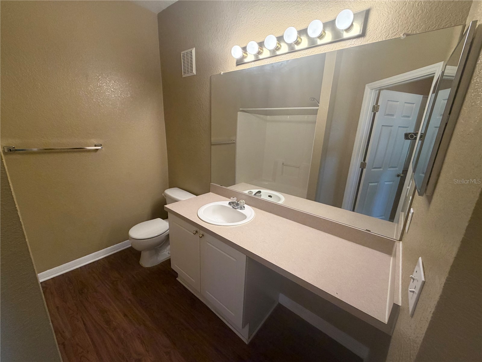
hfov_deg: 102.1
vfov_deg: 85.7
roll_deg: -2.9
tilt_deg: -15.0
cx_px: 241
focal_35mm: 14
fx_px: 195
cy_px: 181
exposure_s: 1/60
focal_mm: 2.22
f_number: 2.2
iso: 200
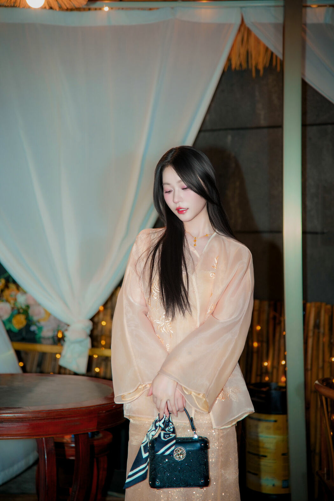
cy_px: 250
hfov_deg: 18.2
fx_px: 1044
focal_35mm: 75
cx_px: 167
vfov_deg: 27.0
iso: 500
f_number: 2.8
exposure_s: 1/80
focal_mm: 75
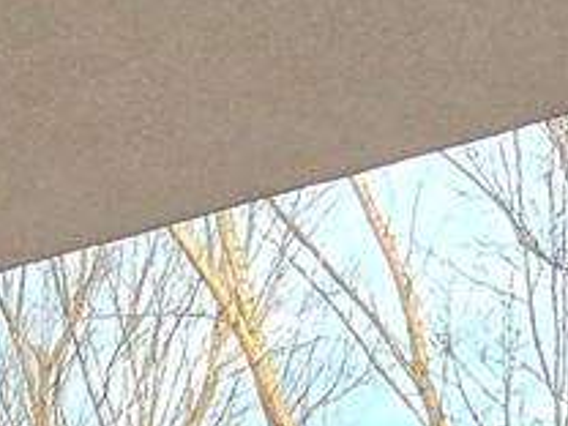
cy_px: 909
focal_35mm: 100
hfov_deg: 19.4
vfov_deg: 12.6
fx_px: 1641
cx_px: 98
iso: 1000
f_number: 2.2
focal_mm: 2.2
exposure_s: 1/60.2
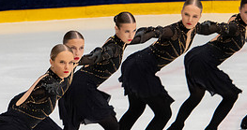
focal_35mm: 561
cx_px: 44
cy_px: 71
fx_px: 3622
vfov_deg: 2.1
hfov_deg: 3.9
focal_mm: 155
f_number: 5.6
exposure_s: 1/320
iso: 2000
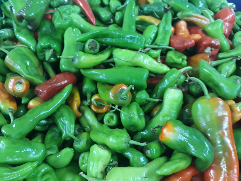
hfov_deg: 65.3
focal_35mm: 27
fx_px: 188
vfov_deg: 51.4
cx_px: 120
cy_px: 90
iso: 320
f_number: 1.9
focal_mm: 3.6
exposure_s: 1/15
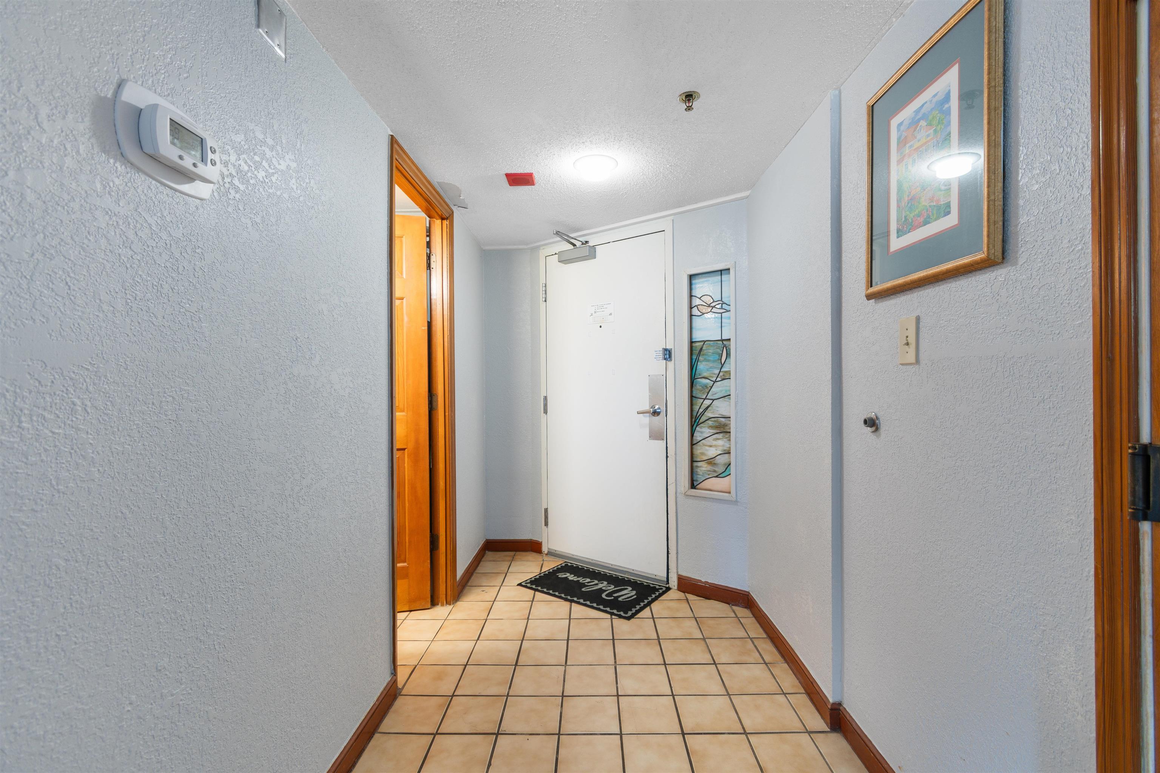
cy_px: 386
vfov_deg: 77.3
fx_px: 483
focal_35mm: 15
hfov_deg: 100.4
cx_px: 580
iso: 100
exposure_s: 1/3
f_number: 4.5
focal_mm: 10
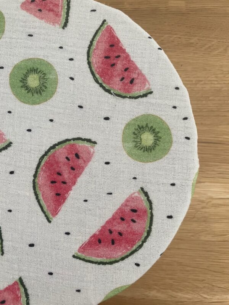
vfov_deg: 67.3
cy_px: 152
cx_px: 114
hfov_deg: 53.1
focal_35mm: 26
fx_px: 229
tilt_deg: -86.4
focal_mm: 4.2
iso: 125
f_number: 1.6
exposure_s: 1/60
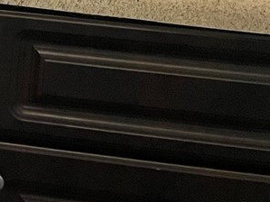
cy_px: -159
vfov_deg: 10.1
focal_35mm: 139
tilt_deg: -13.2
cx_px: -446
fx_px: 1084
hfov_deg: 11.1
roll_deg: +0.3
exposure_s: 1/60
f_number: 1.6
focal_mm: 4.2
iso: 125
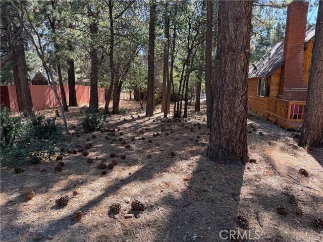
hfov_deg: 71.6
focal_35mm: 24
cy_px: 121
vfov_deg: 56.8
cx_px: 162
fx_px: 224
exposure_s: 1/407
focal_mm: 6.76
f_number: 1.78
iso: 80
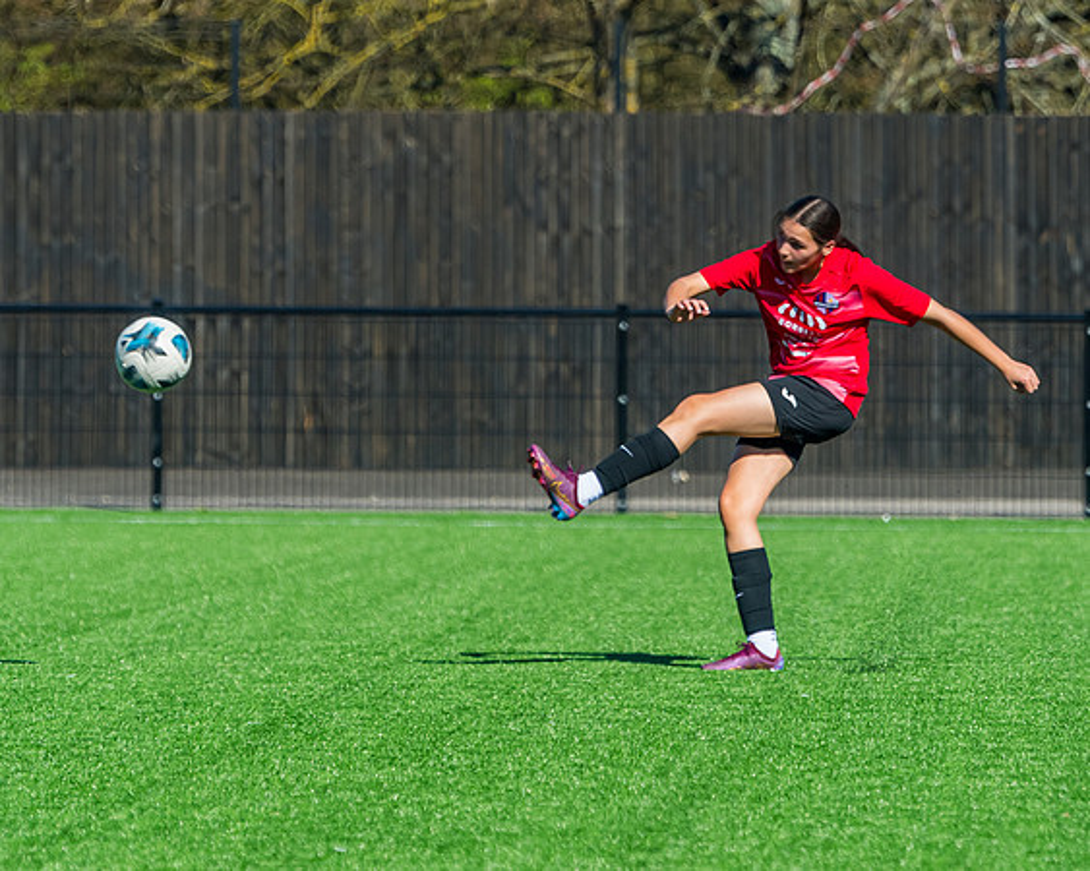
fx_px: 12388
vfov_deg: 4.0
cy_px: 464
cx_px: 650
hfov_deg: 5.0
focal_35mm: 384
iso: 400
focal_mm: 220
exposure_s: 1/2500
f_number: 5
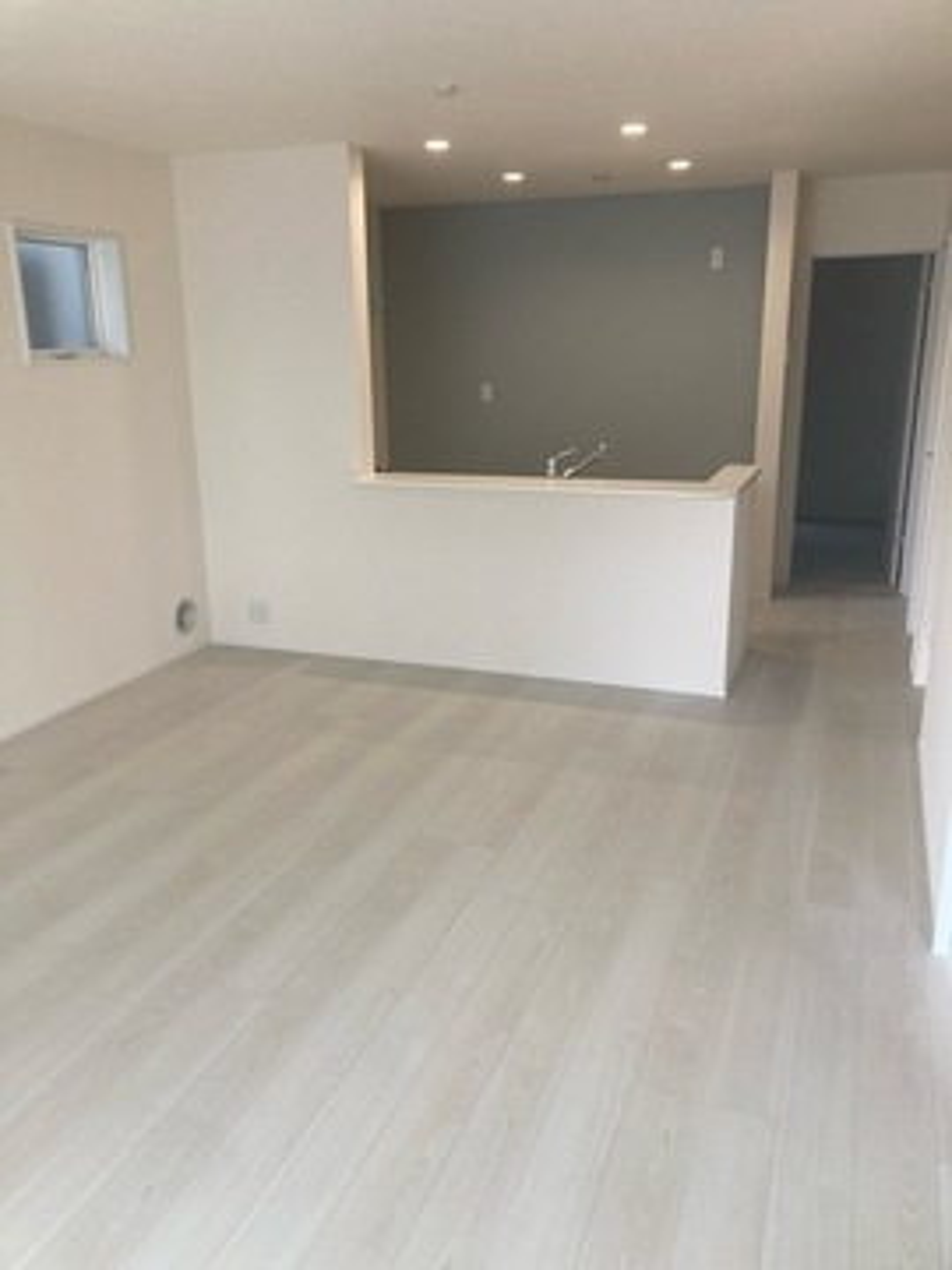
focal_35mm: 28
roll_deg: +0.2
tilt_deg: -14.6
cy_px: 635
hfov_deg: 49.7
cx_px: 476
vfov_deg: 63.4
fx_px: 1027
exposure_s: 1/121
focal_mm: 3.99
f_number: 1.8
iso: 80
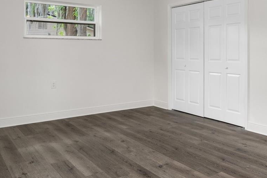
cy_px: 62
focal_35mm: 36
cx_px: 168
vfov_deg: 36.5
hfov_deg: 52.5
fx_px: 267
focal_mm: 17
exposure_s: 1/6
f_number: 8
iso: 320
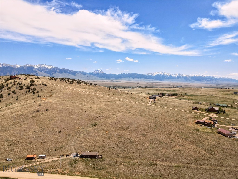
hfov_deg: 71.6
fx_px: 165
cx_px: 119
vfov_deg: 56.8
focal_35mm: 24
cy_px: 90
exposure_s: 1/1000
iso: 100
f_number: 2.8
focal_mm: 4.5
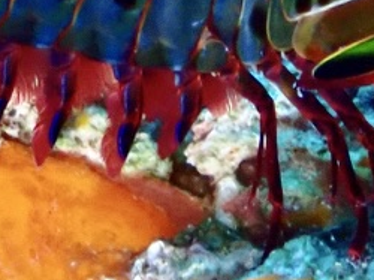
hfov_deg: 5.9
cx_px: 202
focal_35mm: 336
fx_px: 3627
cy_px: -21
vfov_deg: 4.4
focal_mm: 14.62
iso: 1250
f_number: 5.6
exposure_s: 1/160
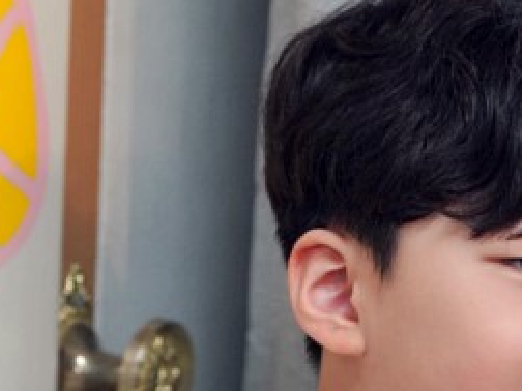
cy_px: 449
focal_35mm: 686
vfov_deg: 2.2
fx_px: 10345
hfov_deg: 2.9
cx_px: 56
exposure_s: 1/250
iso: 2000
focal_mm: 200
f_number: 4
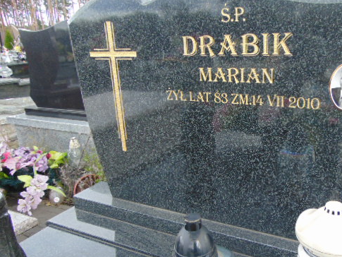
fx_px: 326
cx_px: 225
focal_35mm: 33
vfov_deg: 42.9
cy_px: 140
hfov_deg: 54.3
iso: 80
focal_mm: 4.5
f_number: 3
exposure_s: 1/100
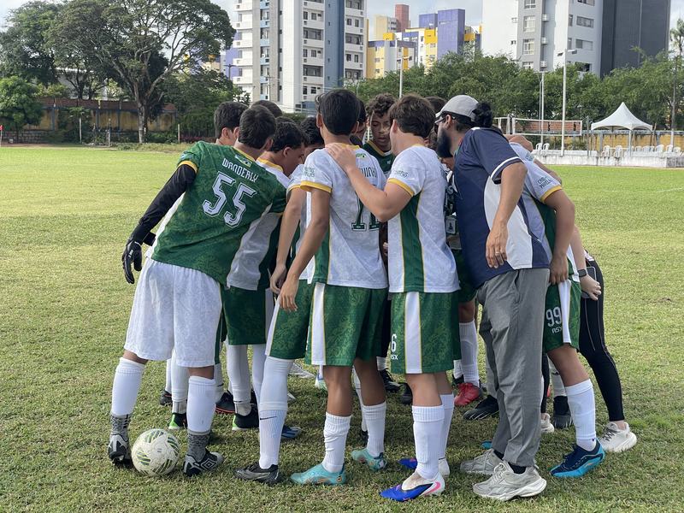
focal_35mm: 52
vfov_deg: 28.0
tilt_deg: -5.2
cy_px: 256
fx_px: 1028
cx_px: 342
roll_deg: +1.0
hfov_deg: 36.8
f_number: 2
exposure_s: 1/500
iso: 25
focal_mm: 6
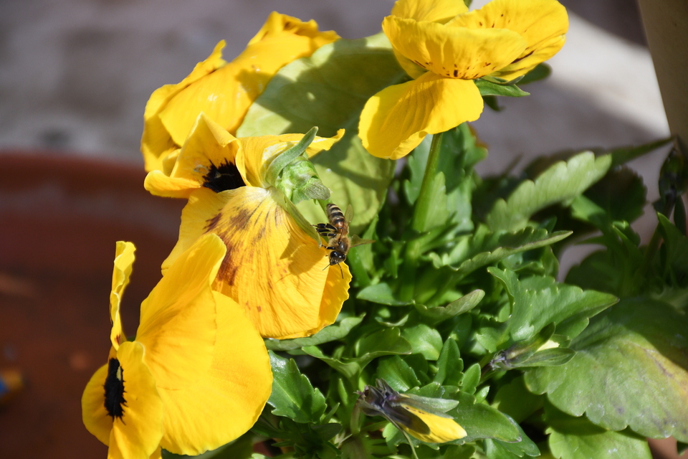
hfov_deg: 9.8
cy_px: 230
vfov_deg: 6.5
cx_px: 344
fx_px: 4013
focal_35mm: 210
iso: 720
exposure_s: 1/1600
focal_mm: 140
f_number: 5.6
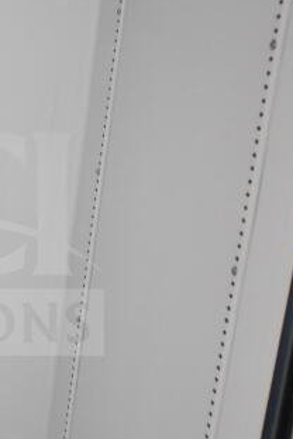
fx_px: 964
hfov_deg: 16.6
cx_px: -55
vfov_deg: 25.7
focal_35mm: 79
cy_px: 243
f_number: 3.5
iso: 2800
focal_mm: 18
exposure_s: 1/30
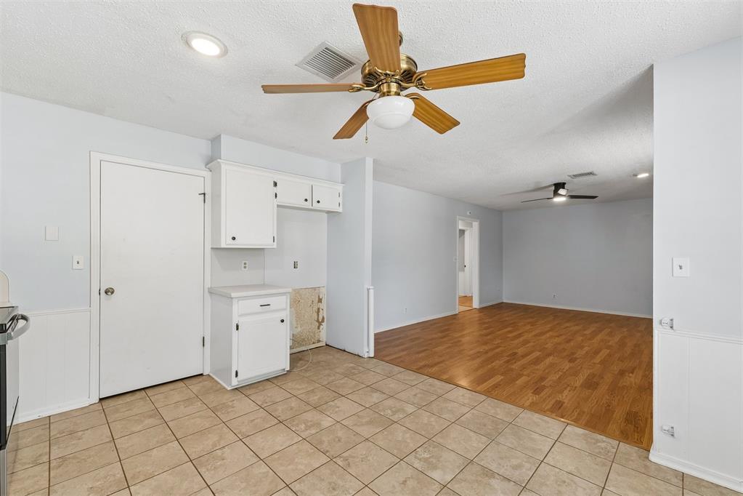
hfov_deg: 100.4
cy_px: 248
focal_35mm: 15
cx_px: 372
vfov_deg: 77.3
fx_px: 310
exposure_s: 1/25
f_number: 8
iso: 200
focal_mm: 10
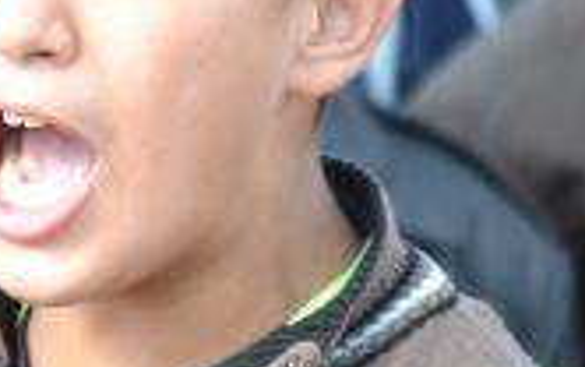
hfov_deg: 1.8
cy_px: 176
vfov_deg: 1.1
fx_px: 18794
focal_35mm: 1178
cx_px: -85
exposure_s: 1/500
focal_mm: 200
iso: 400
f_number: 5.6
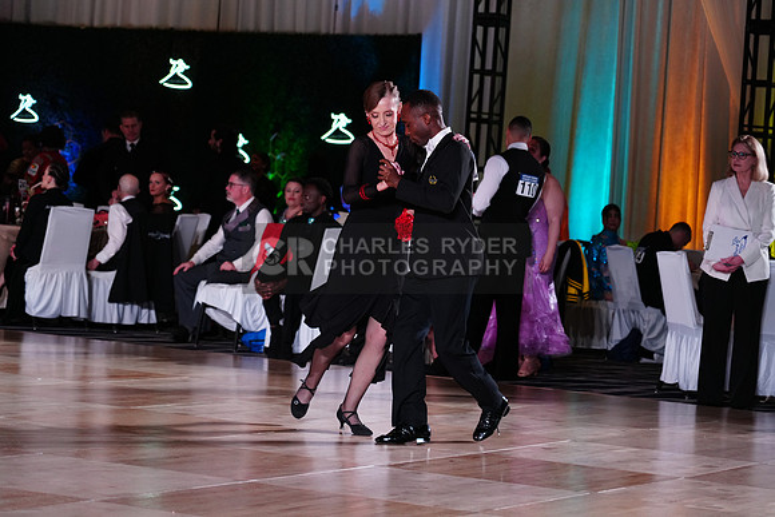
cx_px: 388
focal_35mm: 105
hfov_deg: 19.5
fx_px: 2261
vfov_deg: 13.0
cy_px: 258
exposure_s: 1/320
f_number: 4
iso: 2000
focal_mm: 105
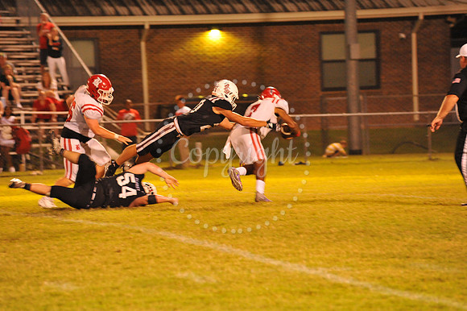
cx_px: 234
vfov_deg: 6.9
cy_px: 156
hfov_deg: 10.3
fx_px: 2593
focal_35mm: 200
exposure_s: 1/160
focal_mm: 200
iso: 5000
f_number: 5
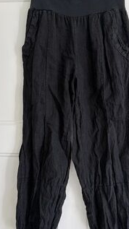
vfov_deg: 58.0
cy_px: 112
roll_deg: -0.1
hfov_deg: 34.5
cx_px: 75
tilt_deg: -2.6
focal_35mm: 34
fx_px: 207
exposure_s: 1/122
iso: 64
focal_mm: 5.96
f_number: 1.6
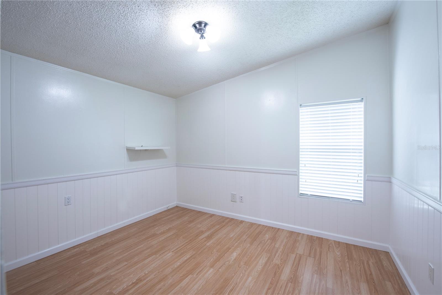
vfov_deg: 77.3
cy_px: 148
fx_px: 184
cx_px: 221
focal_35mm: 15
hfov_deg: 100.4
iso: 200
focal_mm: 15
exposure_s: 1/13
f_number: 8
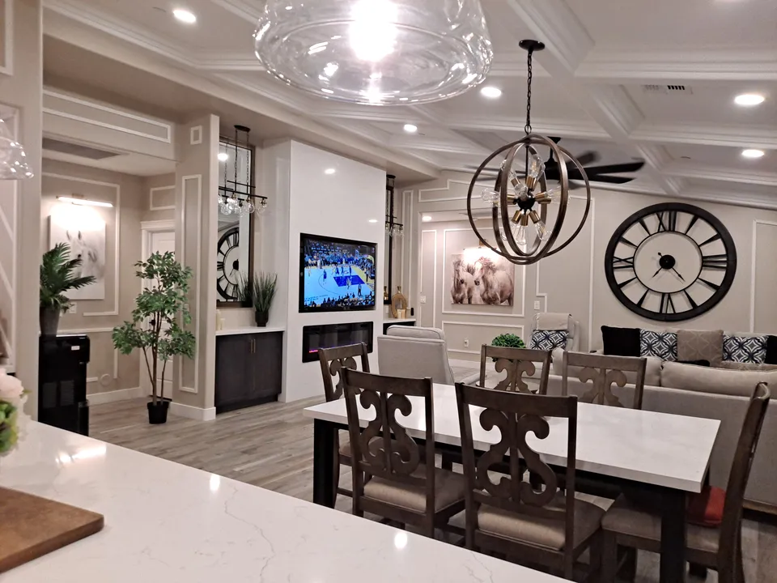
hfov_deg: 69.4
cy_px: 292
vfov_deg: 54.9
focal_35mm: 25
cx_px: 388
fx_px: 561
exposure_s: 1/60
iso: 200
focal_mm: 4.6
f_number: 2
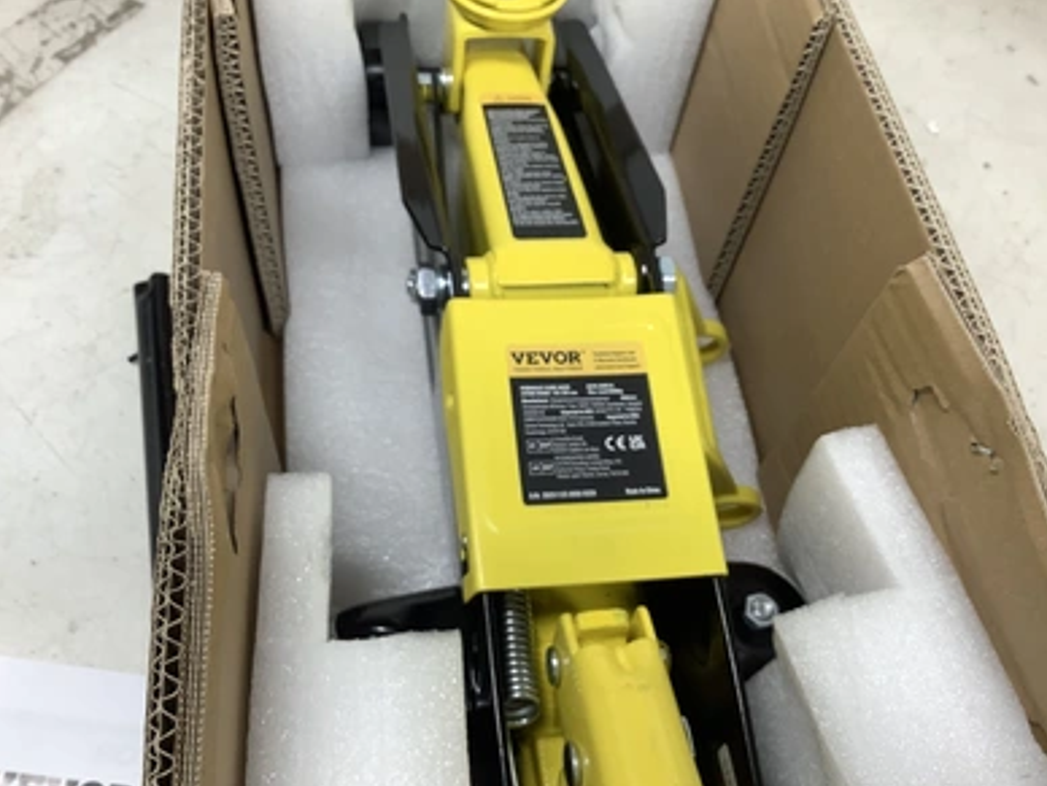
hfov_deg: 56.8
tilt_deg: -58.9
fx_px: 968
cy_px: 400
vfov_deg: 44.2
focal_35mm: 32
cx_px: 529
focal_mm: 3.3
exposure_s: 1/60
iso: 50
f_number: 2.4
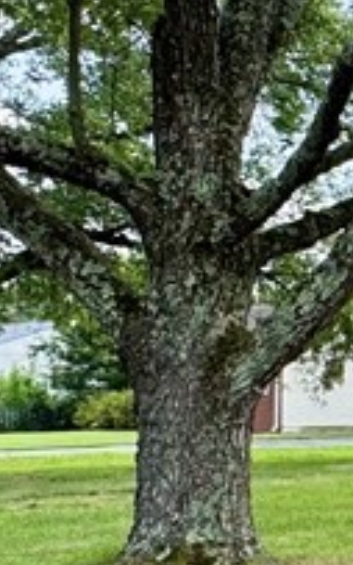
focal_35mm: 75
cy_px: 342
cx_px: 864
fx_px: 1154
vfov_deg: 27.4
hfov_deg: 12.9
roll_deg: +0.0
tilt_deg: +1.9
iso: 40
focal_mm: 2.22
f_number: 2.2
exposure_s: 1/267
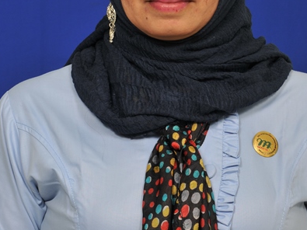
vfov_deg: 8.5
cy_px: 51
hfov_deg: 11.3
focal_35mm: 175
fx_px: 1552
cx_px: 171
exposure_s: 1/100
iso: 200
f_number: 11
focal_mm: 60
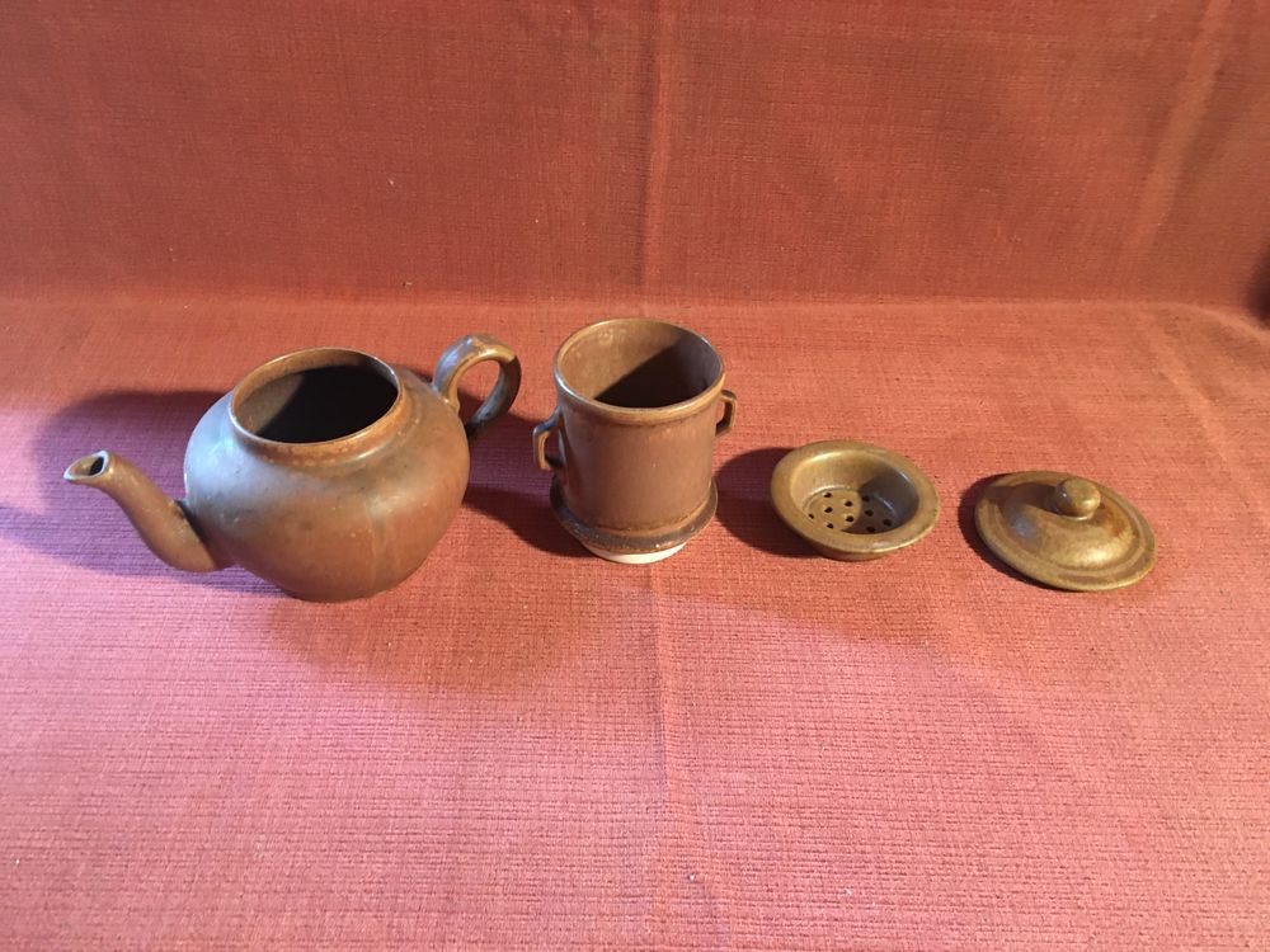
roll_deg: -0.6
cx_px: 635
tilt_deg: -38.4
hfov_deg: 61.7
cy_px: 476
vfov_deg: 48.2
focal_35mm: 29
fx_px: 1064
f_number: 2.2
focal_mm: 4.15
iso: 200
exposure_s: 1/20
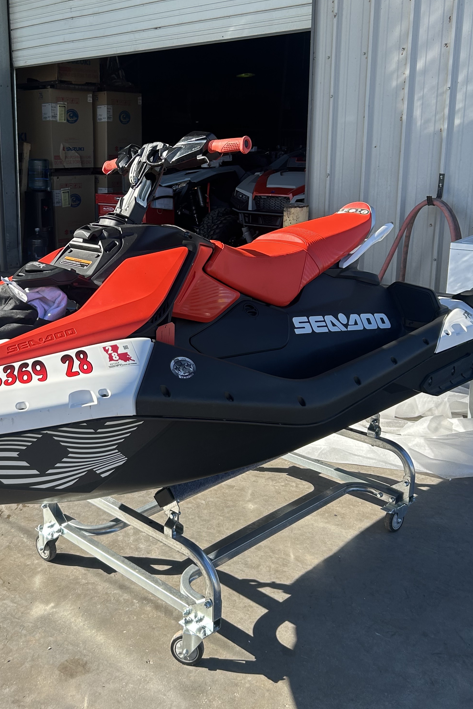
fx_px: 729
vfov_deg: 51.7
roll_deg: +2.4
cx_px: 132
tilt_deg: -9.8
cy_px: 301
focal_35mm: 37
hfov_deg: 35.3
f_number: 1.5
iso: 50
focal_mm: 5.7
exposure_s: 1/1488
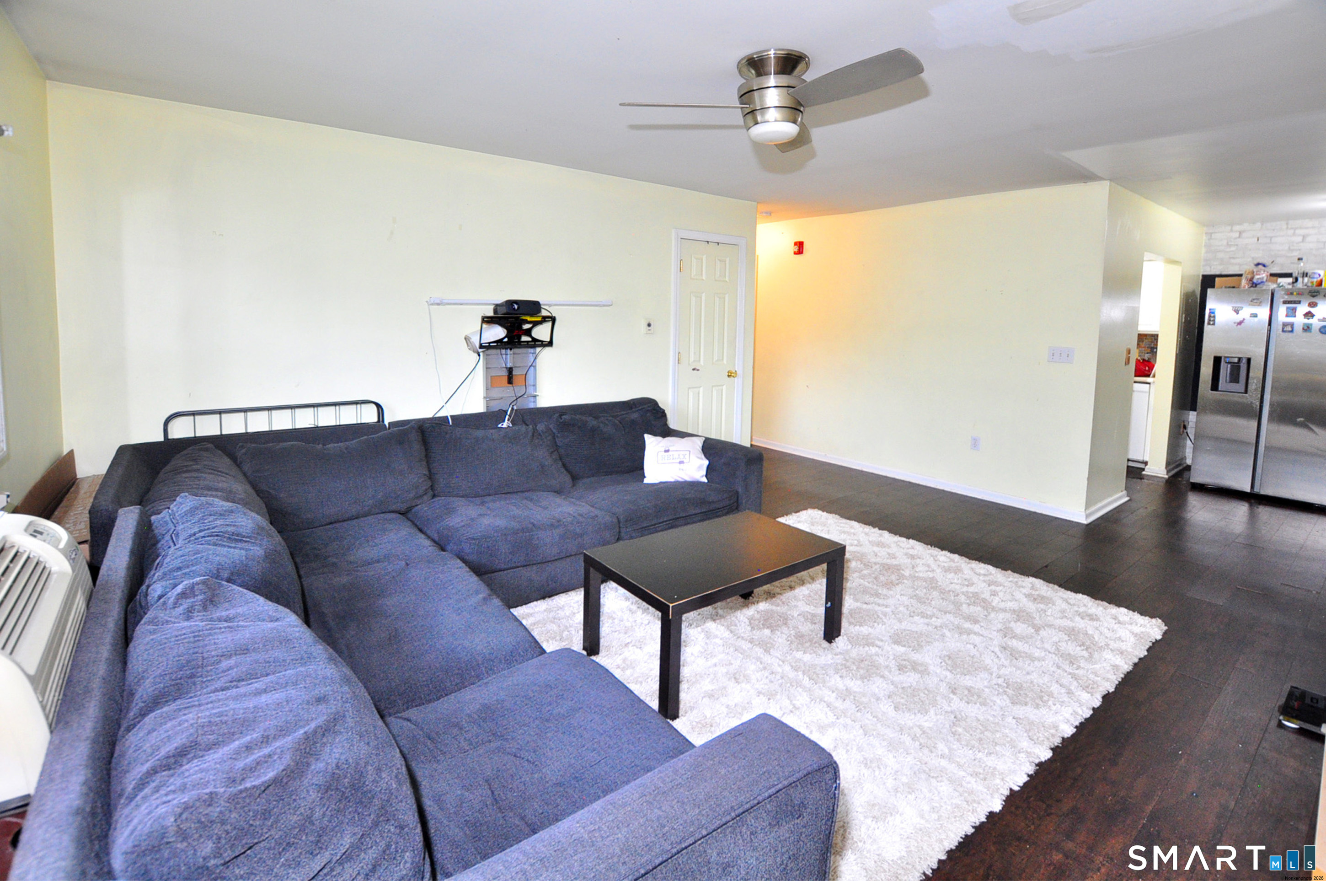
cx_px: 663
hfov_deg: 100.5
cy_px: 440
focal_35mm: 15
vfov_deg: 77.2
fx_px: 552
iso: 1250
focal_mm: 10
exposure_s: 1/30
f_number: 5
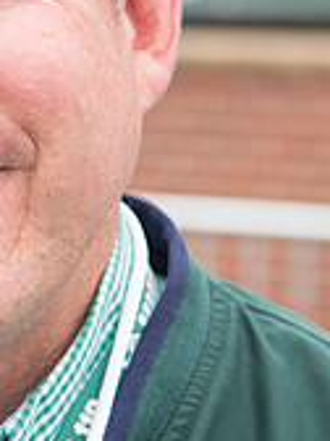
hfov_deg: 6.3
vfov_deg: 8.5
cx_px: -204
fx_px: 2962
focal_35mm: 233
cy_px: 33
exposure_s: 1/500
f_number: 5.6
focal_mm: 70
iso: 640
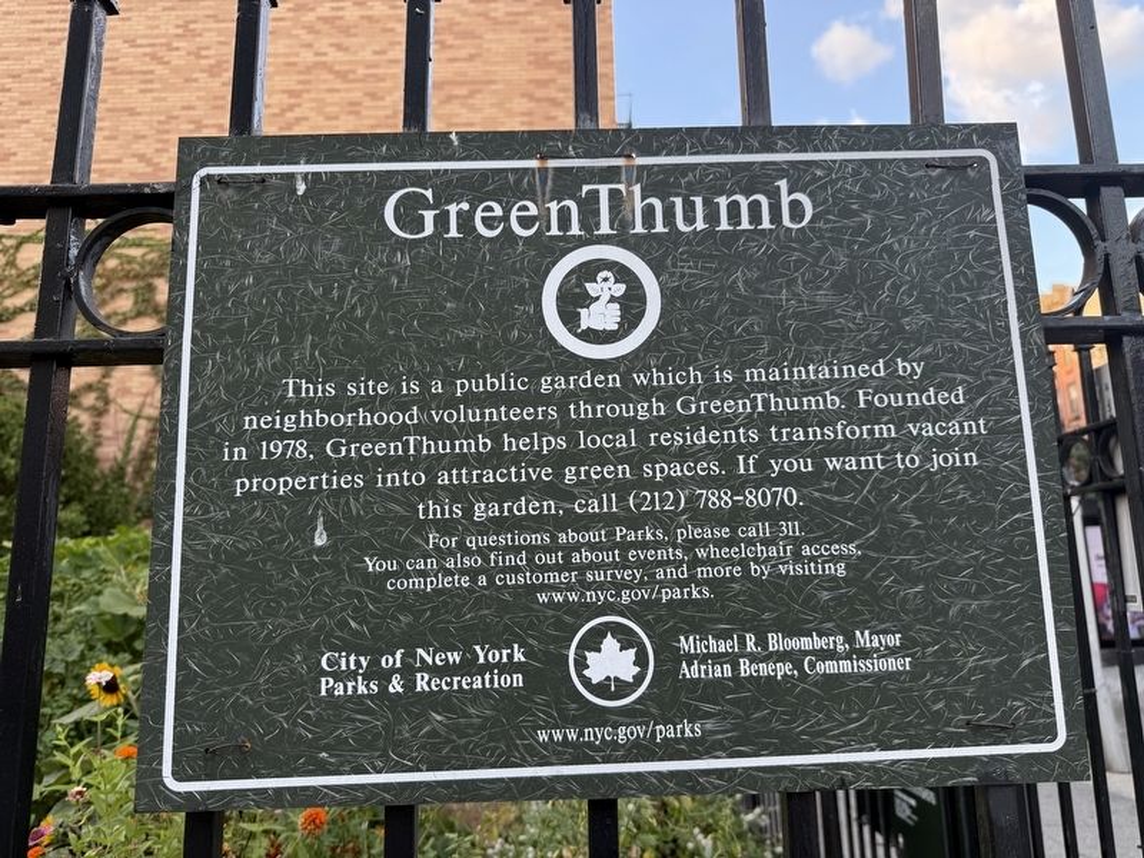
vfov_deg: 56.8
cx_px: 572
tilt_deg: +10.4
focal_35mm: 24
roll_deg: +0.9
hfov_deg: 71.6
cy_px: 429
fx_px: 793
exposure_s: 1/144
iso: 80
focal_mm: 6.76
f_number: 1.78
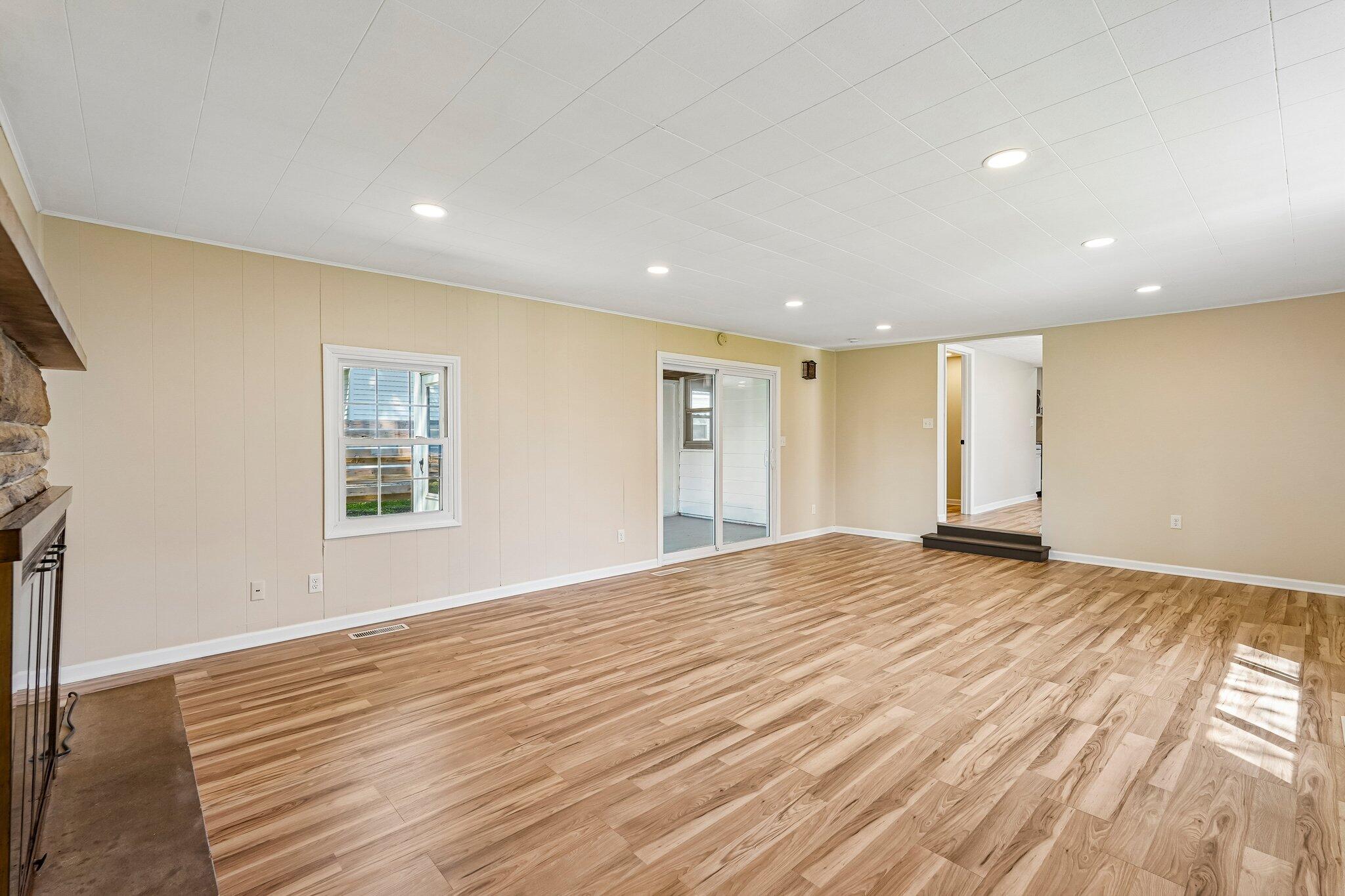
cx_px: 672
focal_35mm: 16
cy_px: 448
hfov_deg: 95.0
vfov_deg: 72.0
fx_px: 616
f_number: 8
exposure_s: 1/30
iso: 200
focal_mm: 16.5
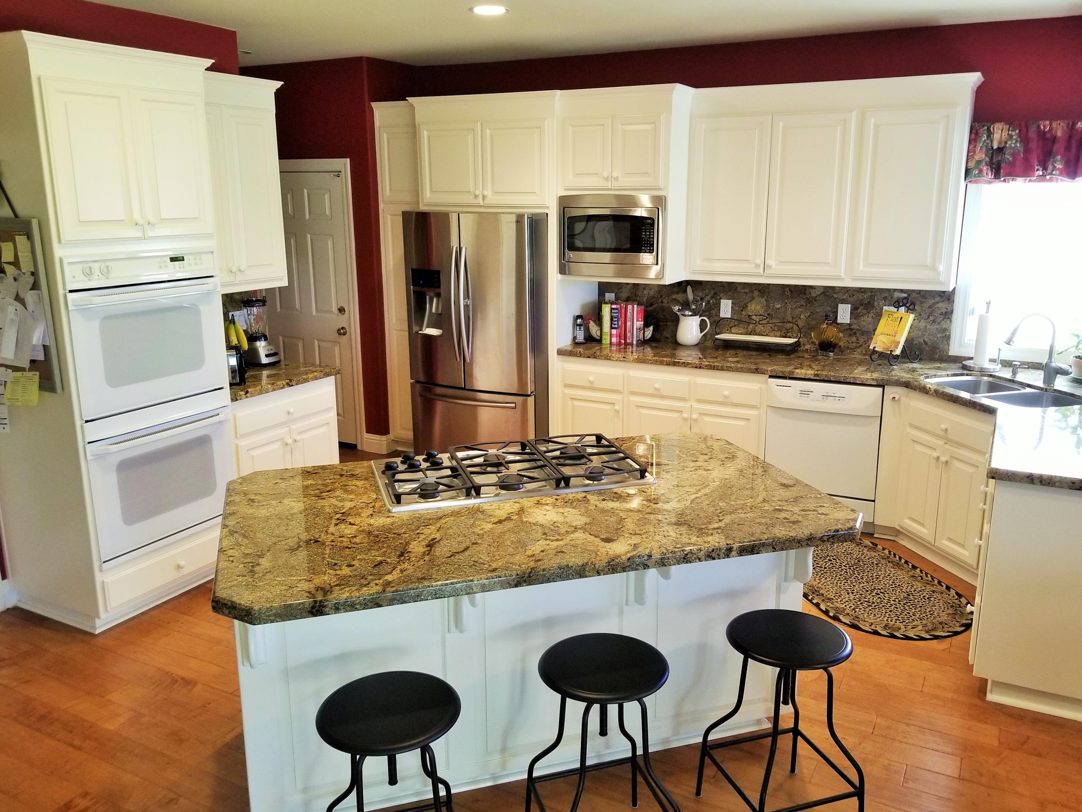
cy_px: 404
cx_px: 558
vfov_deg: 51.4
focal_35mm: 27
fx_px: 844
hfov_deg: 65.3
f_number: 1.7
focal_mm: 4.3
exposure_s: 1/30
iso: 200
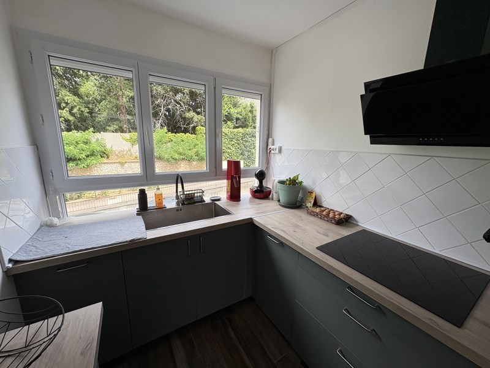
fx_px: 198
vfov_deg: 85.7
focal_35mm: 14
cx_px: 245
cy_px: 184
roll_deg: -0.8
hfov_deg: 102.1
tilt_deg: -11.8
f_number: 2.2
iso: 40
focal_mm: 2.22
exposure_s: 1/189
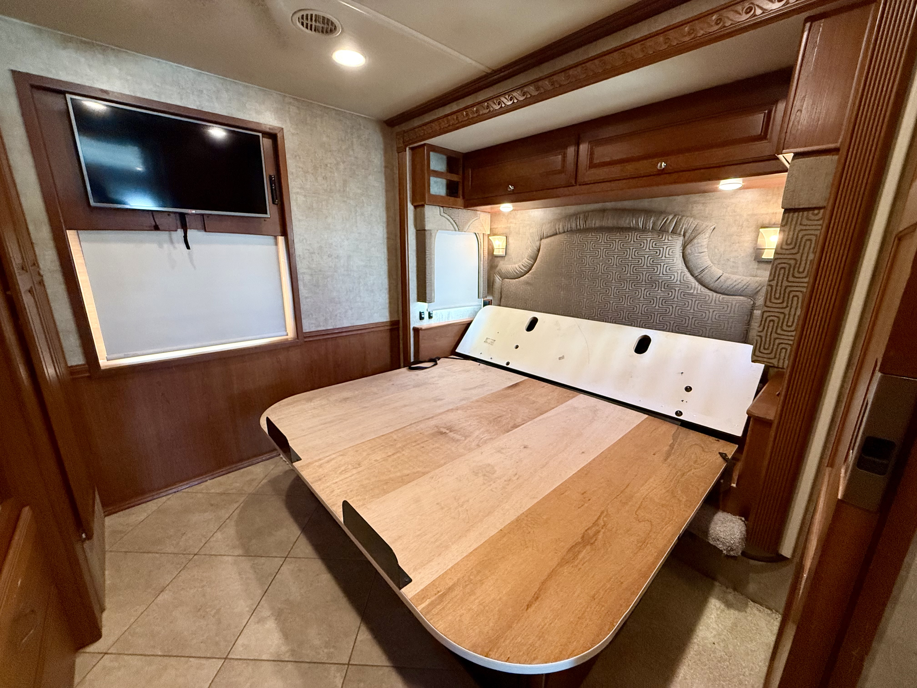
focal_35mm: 14
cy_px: 344
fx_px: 371
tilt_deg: -12.7
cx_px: 458
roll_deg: -0.1
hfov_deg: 102.1
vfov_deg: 85.7
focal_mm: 2.22
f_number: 2.2
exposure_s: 1/60
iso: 500
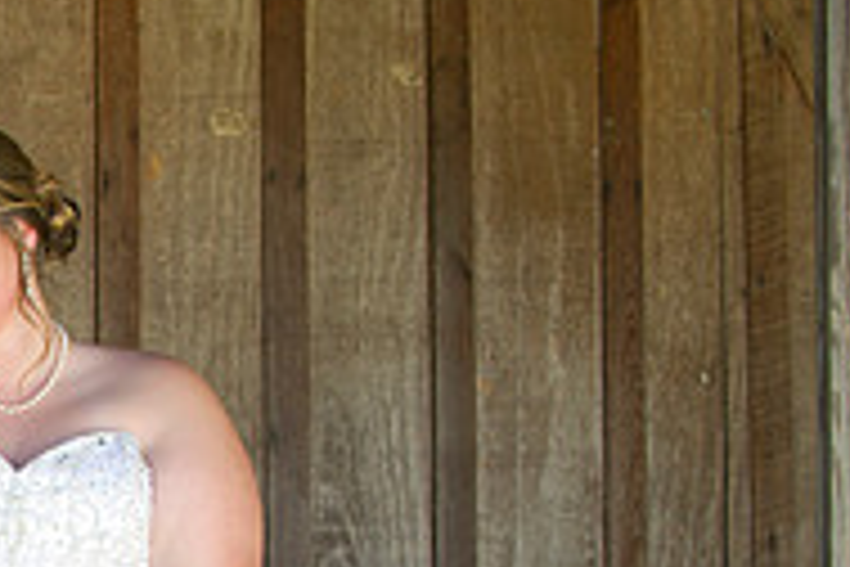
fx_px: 5430
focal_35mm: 230
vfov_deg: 5.9
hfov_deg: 8.7
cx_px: -414
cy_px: 832
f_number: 4
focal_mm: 75
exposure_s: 1/125
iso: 200
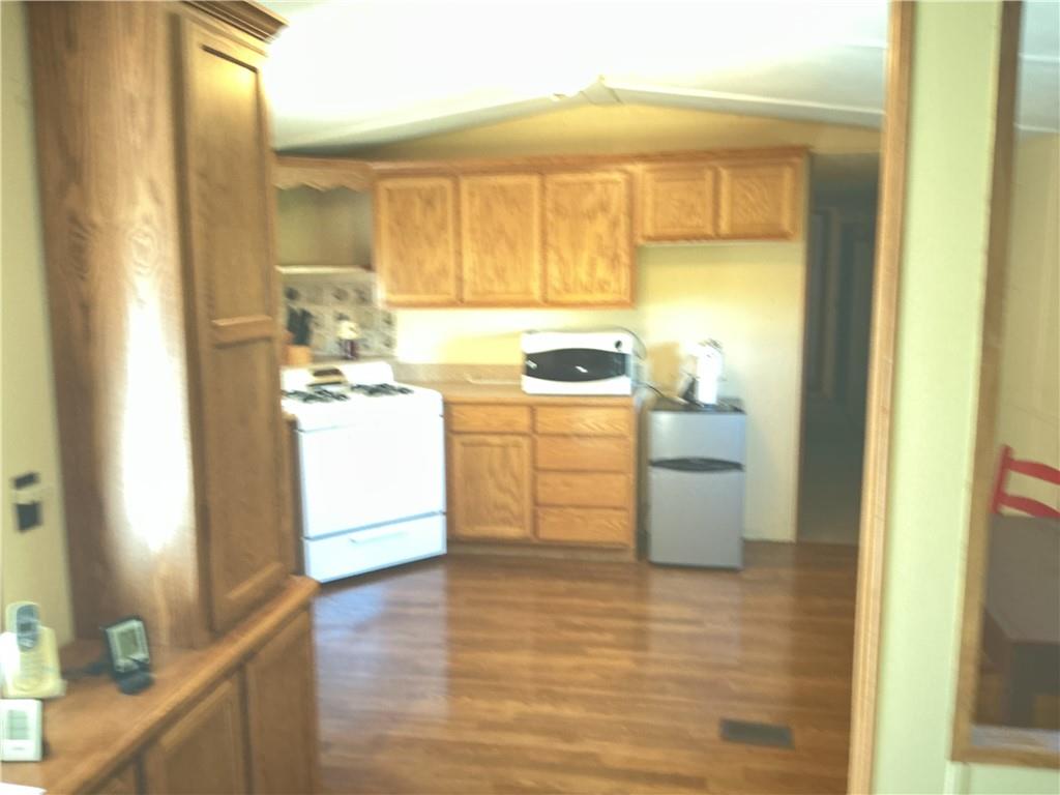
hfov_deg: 61.7
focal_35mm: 29
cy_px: 398
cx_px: 530
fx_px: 888
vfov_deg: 48.2
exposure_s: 1/15
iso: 1250
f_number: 1.8
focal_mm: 3
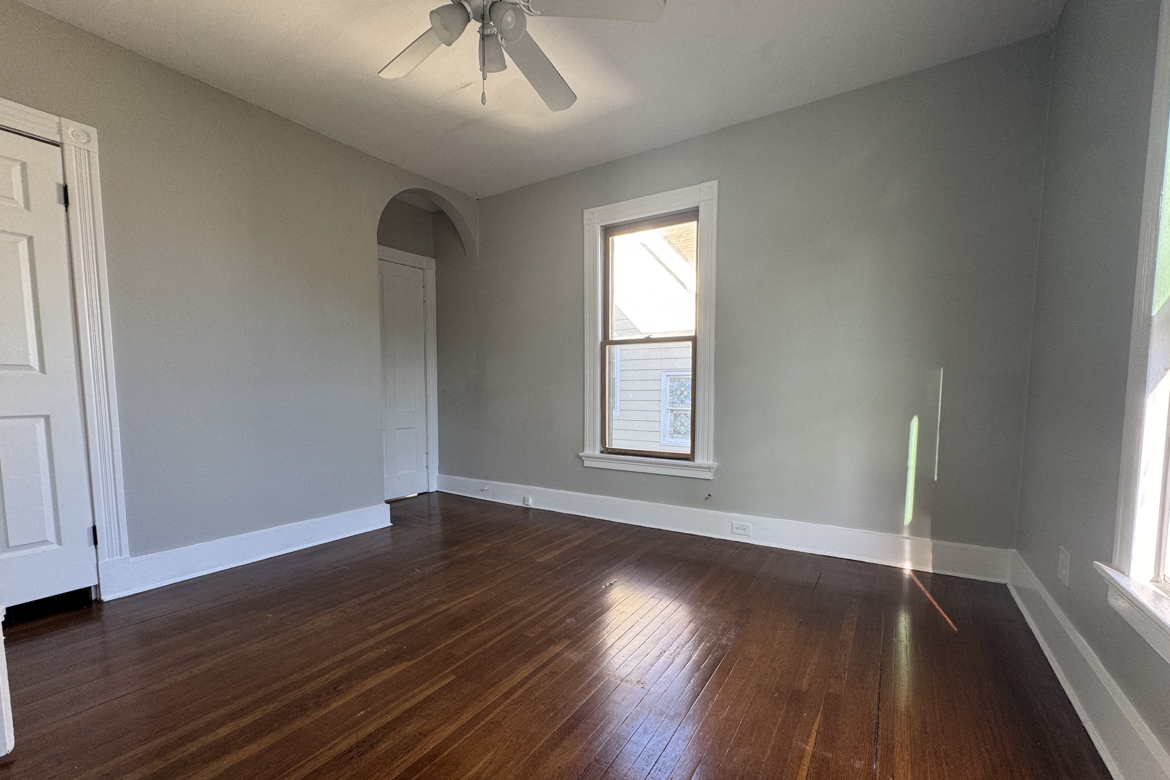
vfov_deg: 77.1
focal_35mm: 15
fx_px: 487
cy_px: 428
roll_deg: -0.2
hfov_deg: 100.4
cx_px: 597
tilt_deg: -4.9
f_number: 2.2
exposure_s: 1/99
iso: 100
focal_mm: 2.22
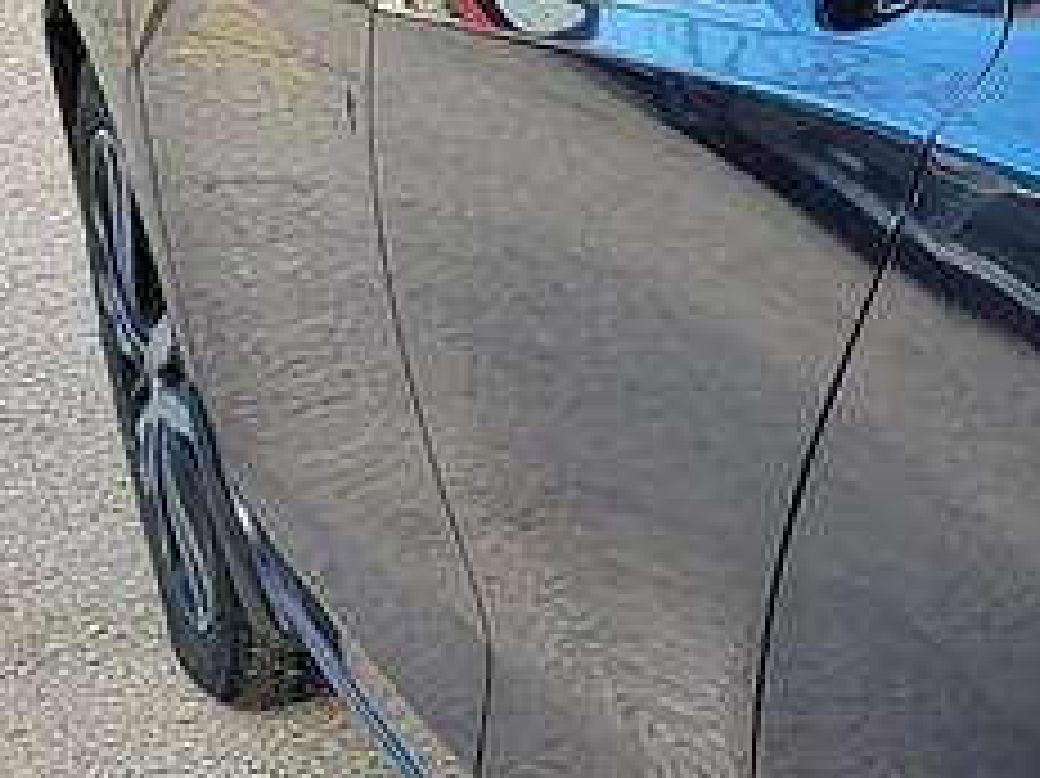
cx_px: 2418
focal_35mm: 144
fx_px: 4324
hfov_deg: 11.5
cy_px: 427
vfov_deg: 10.3
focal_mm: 5.4
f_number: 1.8
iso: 40
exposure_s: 1/917
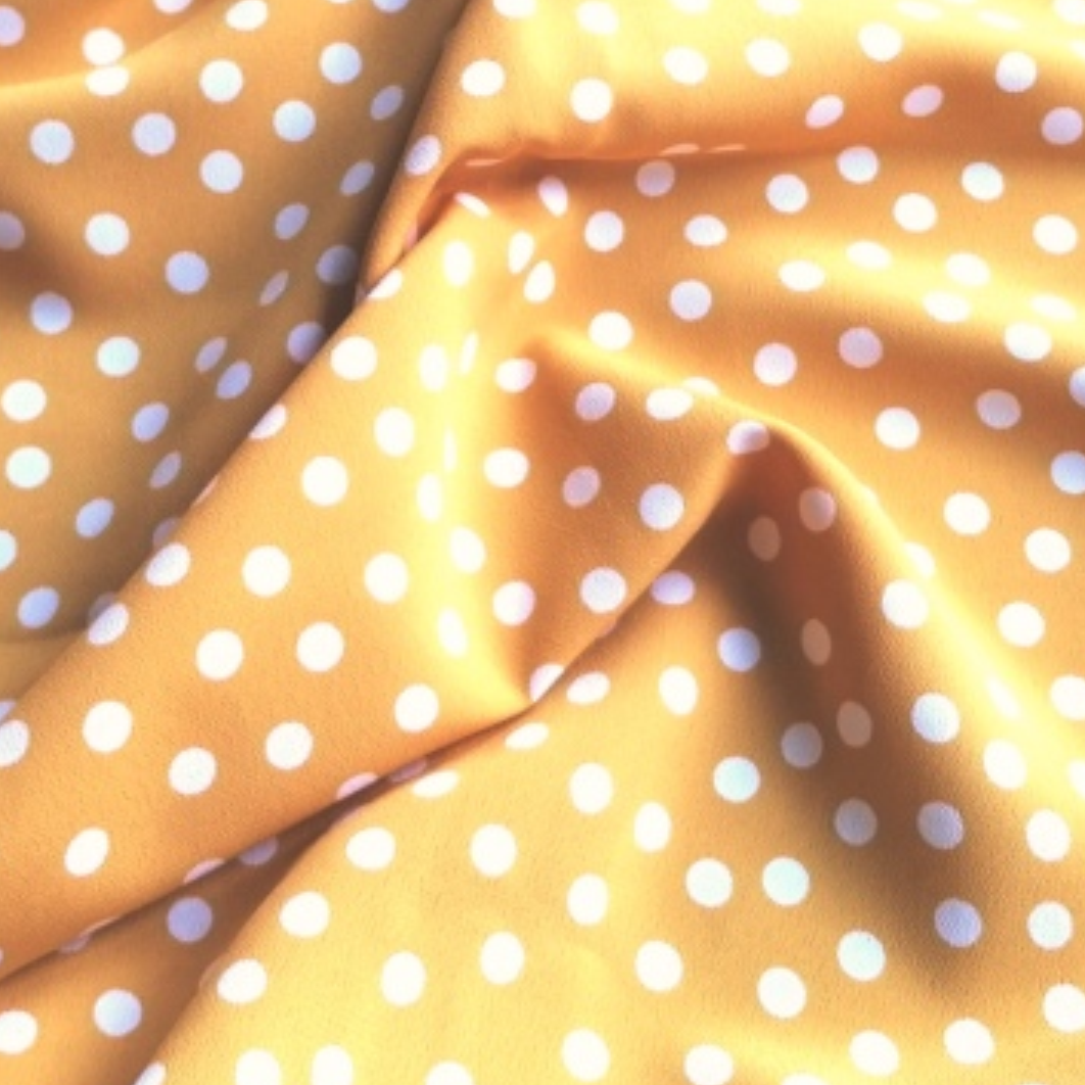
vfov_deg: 24.9
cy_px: 346
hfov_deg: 24.9
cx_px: 659
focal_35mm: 69
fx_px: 2447
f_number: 1.8
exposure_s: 1/50
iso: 50
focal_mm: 4.75
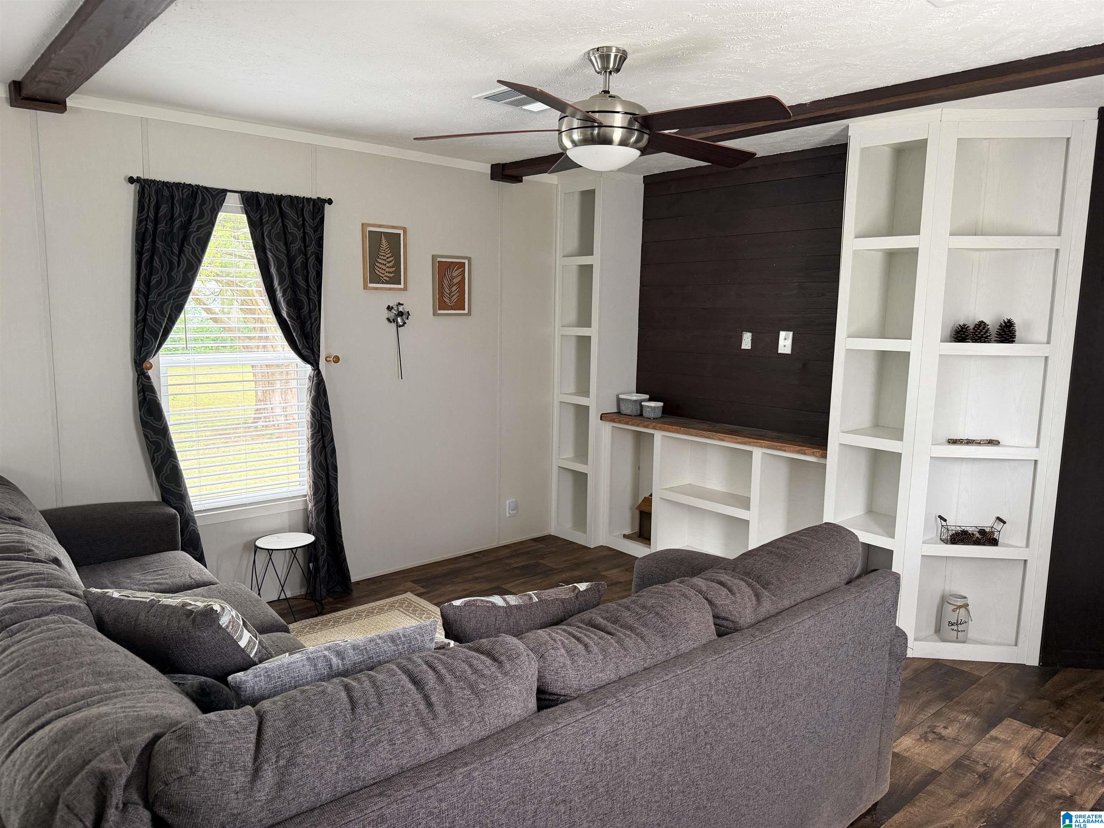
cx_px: 552
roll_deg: -0.3
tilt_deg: -9.2
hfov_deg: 71.6
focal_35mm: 24
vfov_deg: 56.8
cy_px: 414
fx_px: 765
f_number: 1.78
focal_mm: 6.76
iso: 250
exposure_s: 1/60
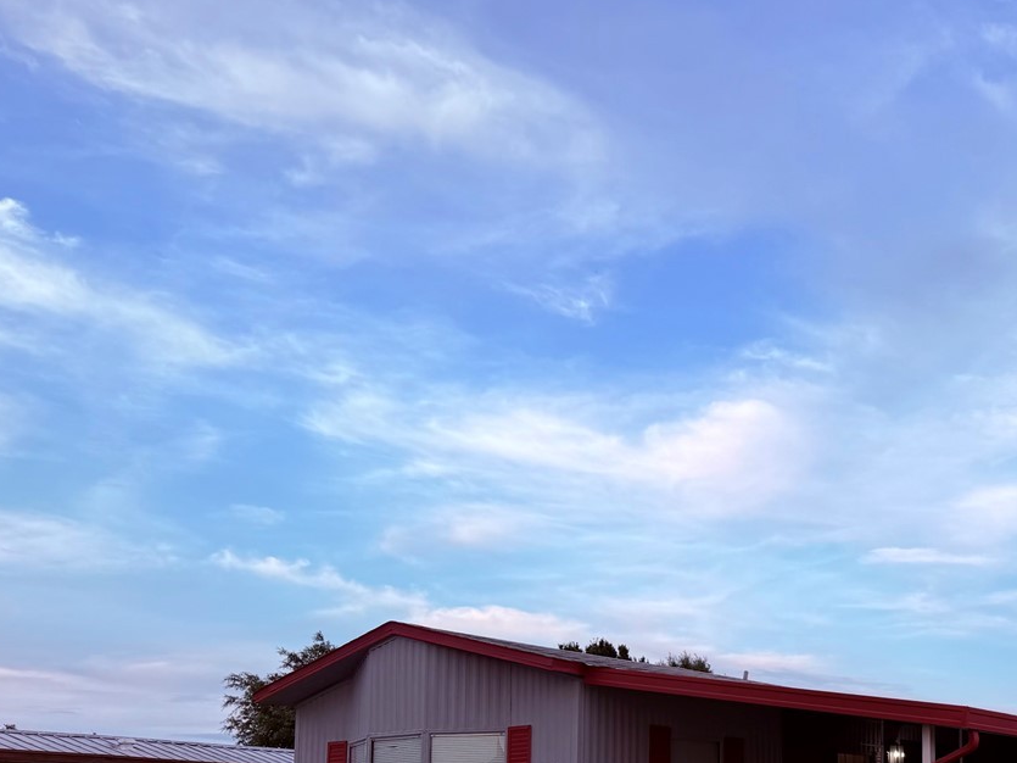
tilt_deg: +6.4
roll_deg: +0.5
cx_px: 940
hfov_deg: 38.1
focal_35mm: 46
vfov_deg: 30.0
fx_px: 1351
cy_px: 708
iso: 80
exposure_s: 1/464
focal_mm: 6.76
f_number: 1.78
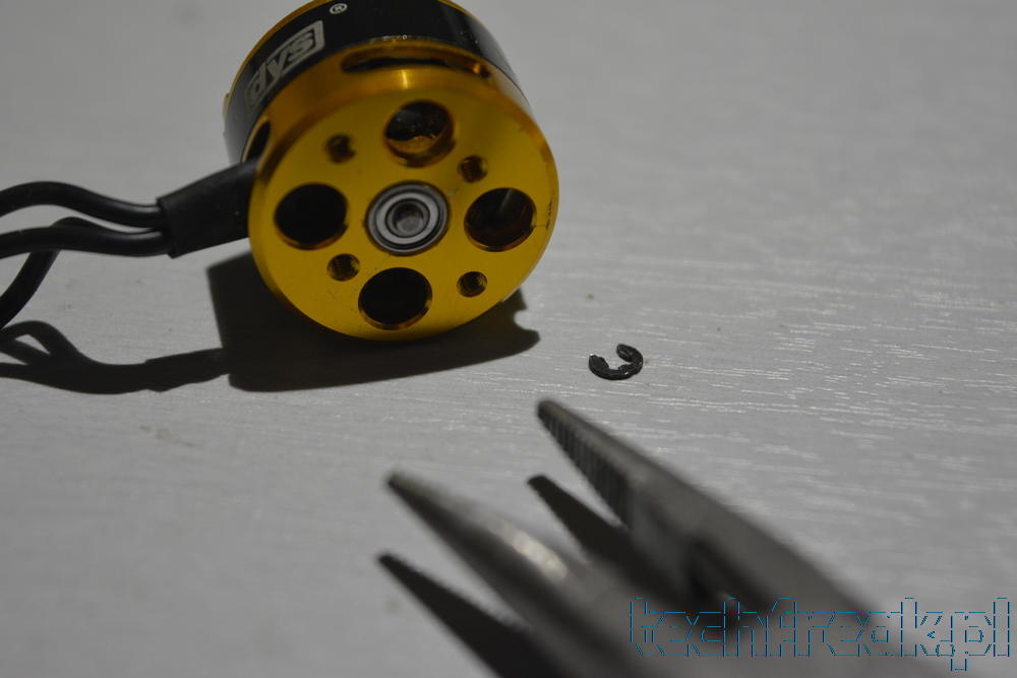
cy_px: 339
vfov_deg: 16.6
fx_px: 2331
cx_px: 508
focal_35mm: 82
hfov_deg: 24.6
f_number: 5.6
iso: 800
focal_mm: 55
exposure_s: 1/60
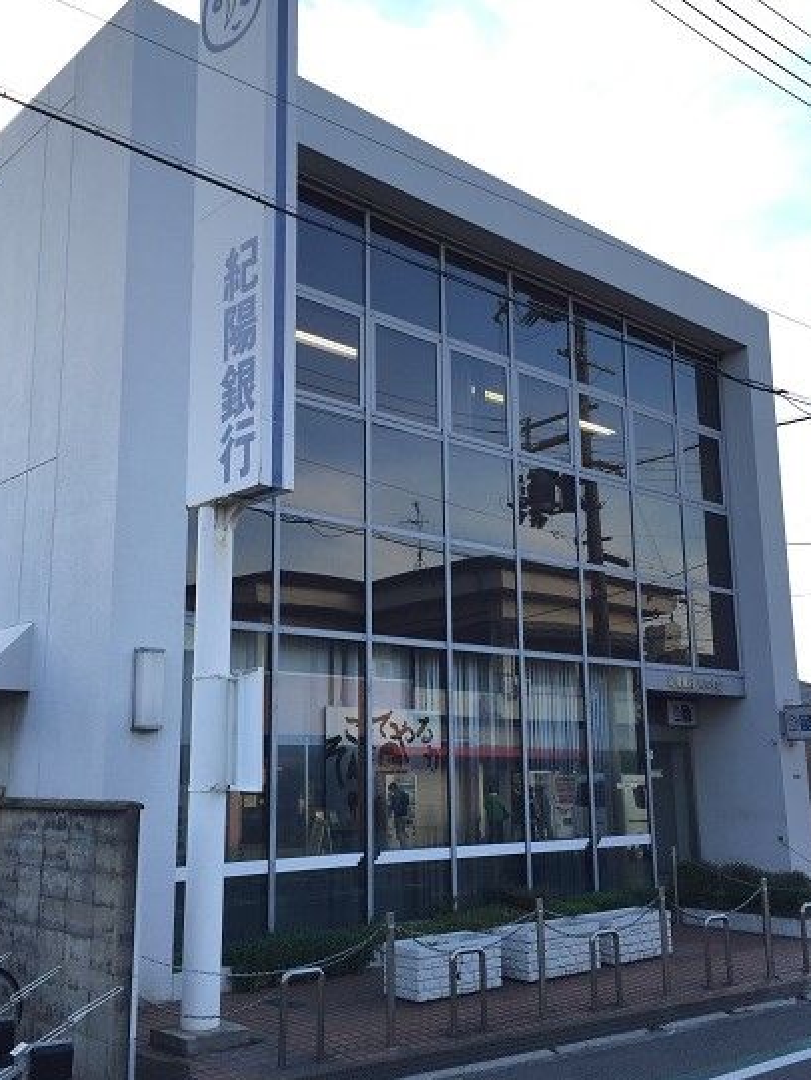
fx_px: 1093
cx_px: 400
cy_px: 552
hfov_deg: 40.7
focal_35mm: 35
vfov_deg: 52.6
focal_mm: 4.15
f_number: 2.2
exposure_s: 1/412
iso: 32
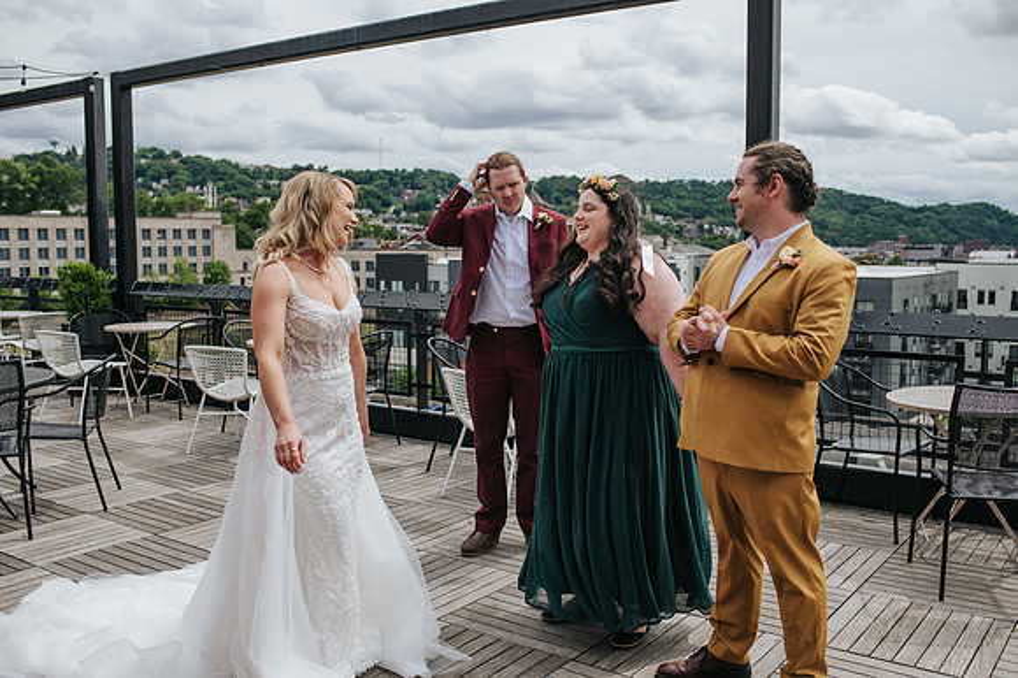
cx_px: 509
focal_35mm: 35
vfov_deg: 37.8
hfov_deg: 54.5
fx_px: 989
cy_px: 339
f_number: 3.5
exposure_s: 1/1250
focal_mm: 35
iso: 125
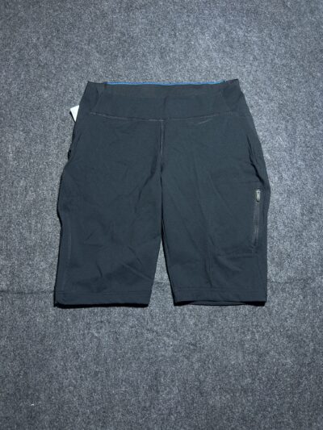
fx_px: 323
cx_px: 162
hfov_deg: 53.1
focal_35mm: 26
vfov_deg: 67.3
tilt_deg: -54.5
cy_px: 215
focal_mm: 5.7
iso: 160
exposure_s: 1/50
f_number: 1.5
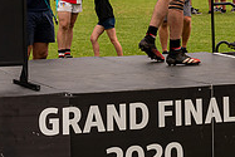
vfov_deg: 8.6
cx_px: 147
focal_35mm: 158
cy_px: -53
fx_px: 1032
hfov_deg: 13.0
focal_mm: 34
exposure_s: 1/400
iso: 400
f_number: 6.3
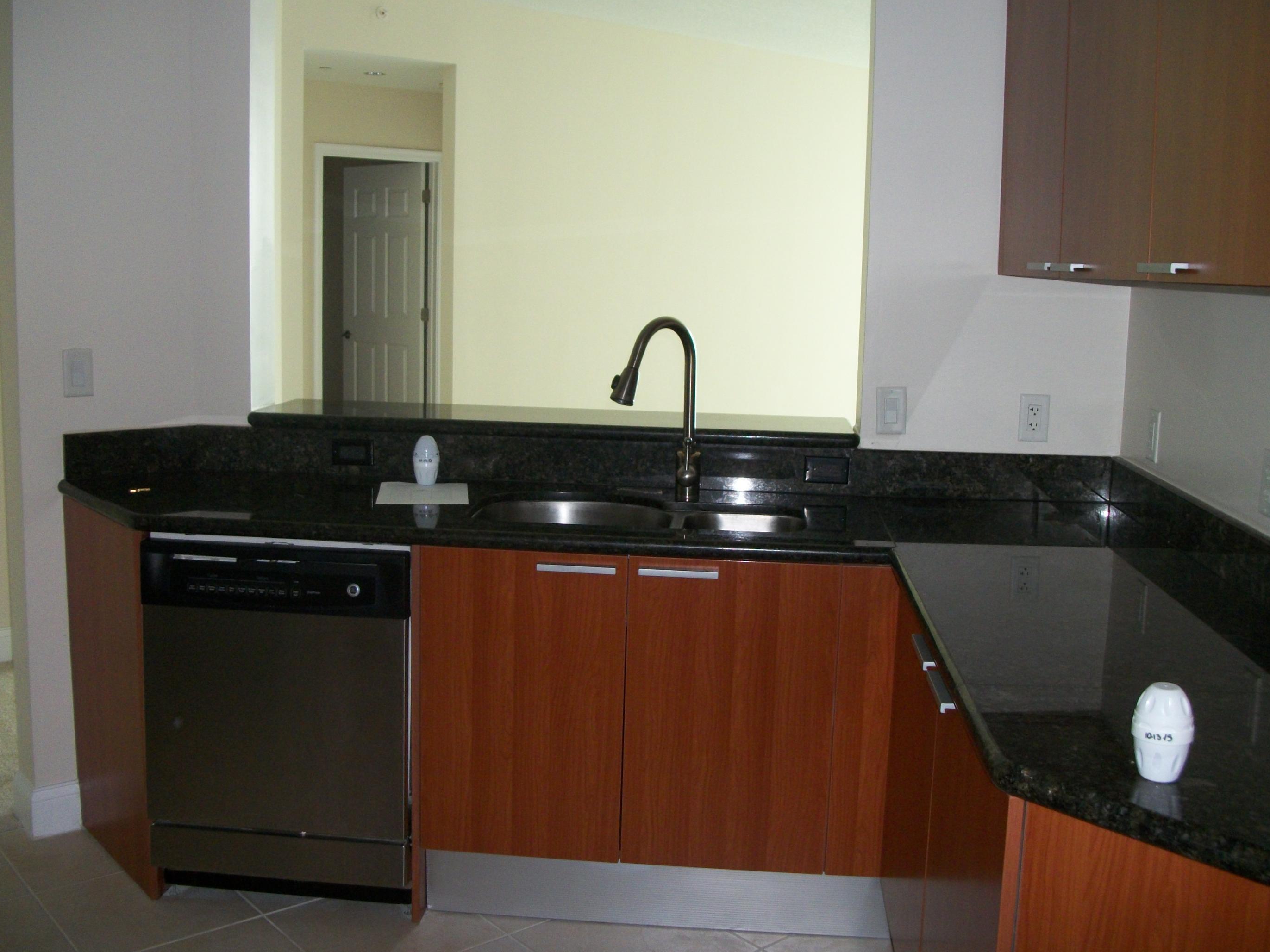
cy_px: 483
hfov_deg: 52.6
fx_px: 1284
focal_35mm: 35
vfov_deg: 40.7
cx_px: 636
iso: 160
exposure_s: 1/60
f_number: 2.9
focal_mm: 5.7
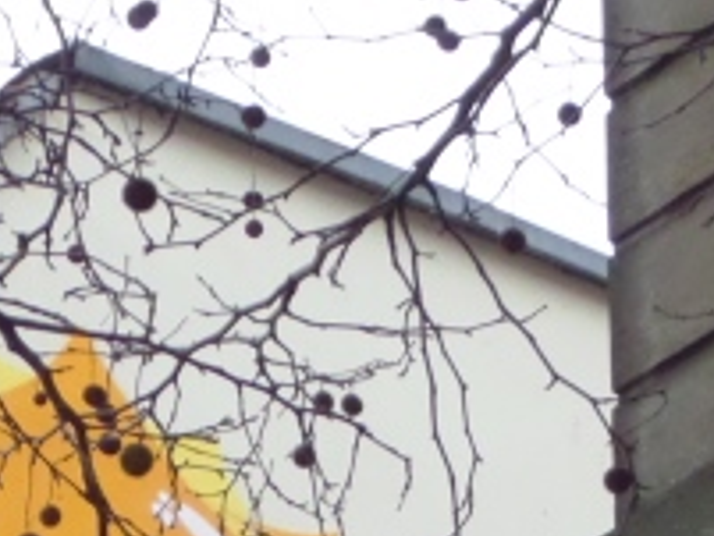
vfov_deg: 4.6
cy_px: 1218
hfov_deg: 6.3
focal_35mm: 316
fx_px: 6522
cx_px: 245
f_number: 4
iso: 400
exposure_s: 1/45
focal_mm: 10.2
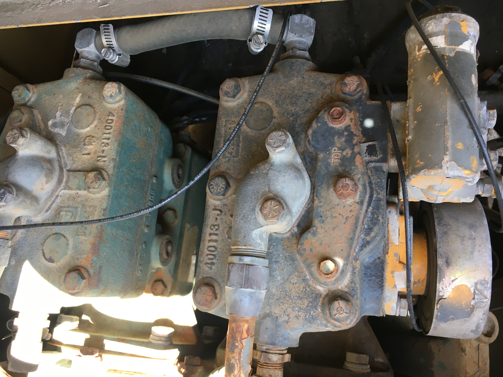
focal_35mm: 29
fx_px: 421
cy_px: 188
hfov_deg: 61.7
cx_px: 252
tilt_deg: -68.5
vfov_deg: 48.2
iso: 25
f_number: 2.2
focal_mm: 4.15
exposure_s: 1/30
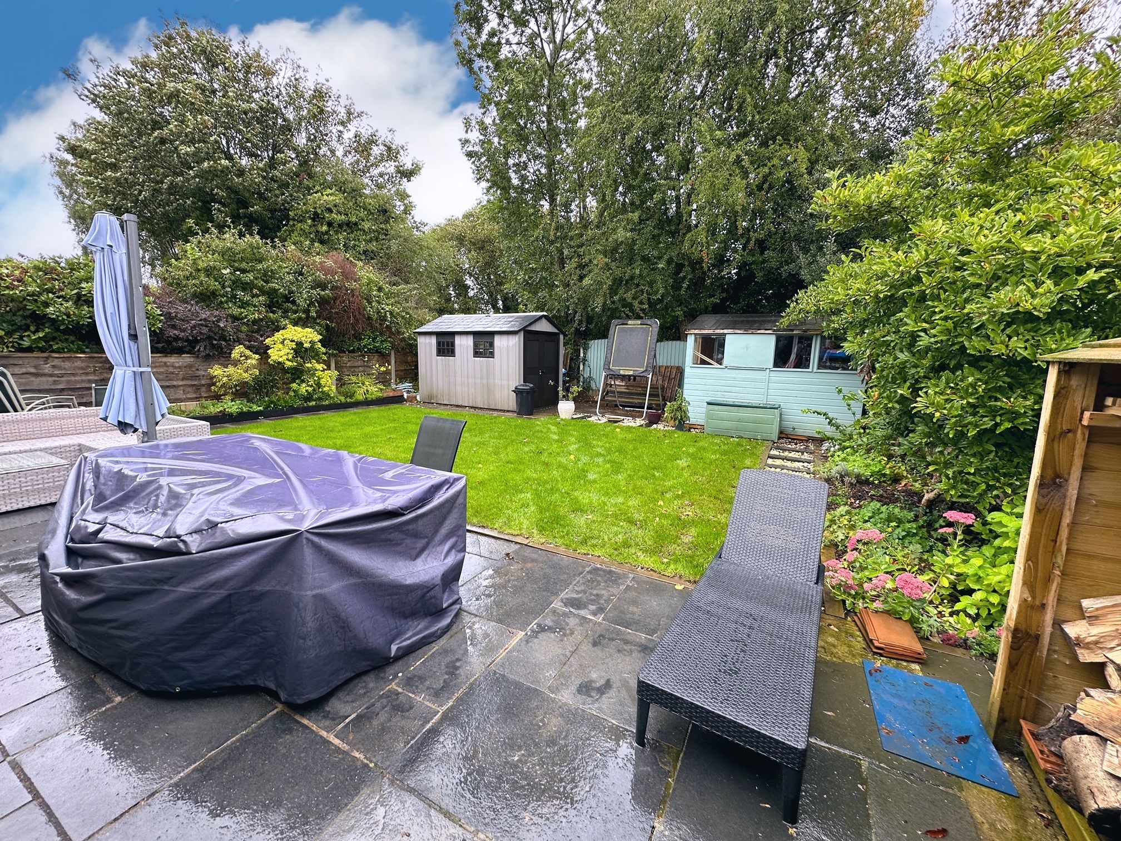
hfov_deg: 102.1
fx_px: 453
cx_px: 560
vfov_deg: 85.7
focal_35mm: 14
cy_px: 420
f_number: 2.2
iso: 40
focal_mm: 2.22
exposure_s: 1/99
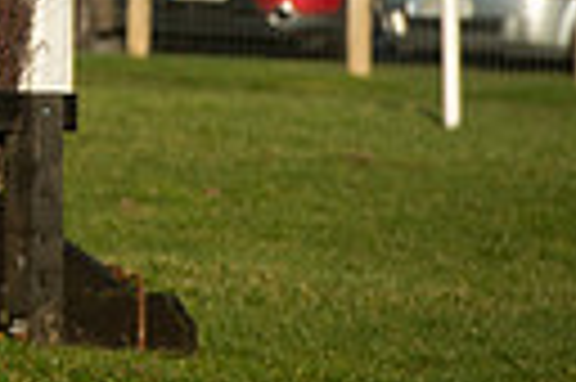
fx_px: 13710
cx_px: -698
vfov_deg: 1.6
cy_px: -202
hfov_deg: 2.4
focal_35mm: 858
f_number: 6.3
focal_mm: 190
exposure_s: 1/3200
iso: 500
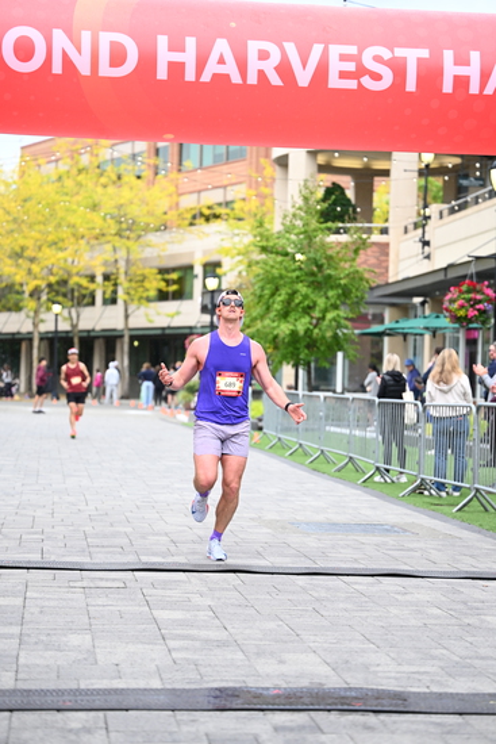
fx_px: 1611
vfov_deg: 26.0
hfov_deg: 17.5
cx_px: 248
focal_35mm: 78
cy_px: 372
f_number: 2.8
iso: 1250
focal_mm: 78
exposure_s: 1/1600
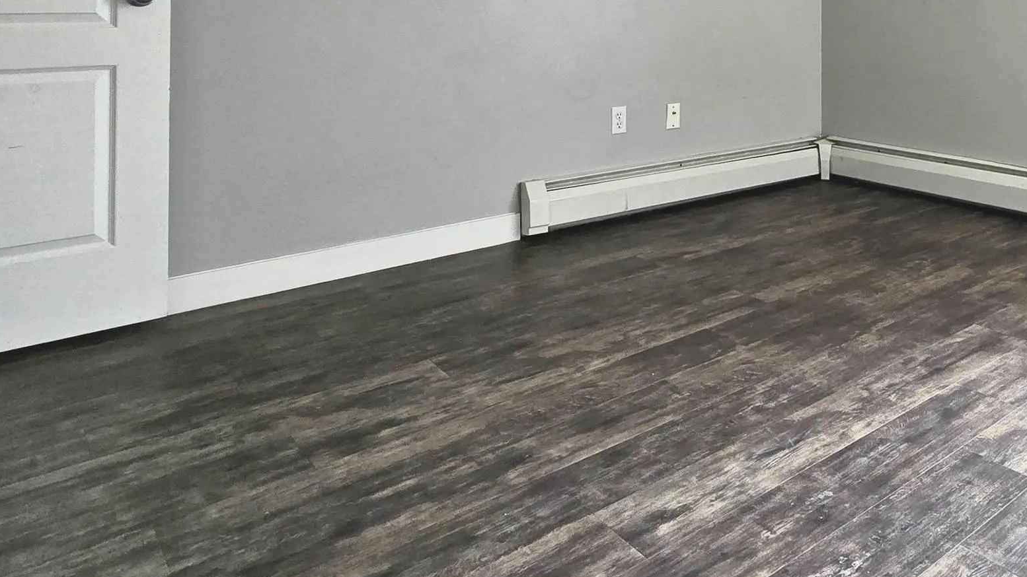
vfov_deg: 36.7
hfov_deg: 61.2
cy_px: -16
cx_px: 849
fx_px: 762
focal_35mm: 28
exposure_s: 1/120
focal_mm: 2.2
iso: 64
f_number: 2.2
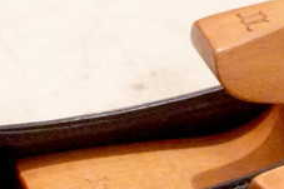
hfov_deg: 6.4
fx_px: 2499
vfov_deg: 4.2
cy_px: 489
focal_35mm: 317
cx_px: -231
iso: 5000
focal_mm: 22.18
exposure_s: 1/8
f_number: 8
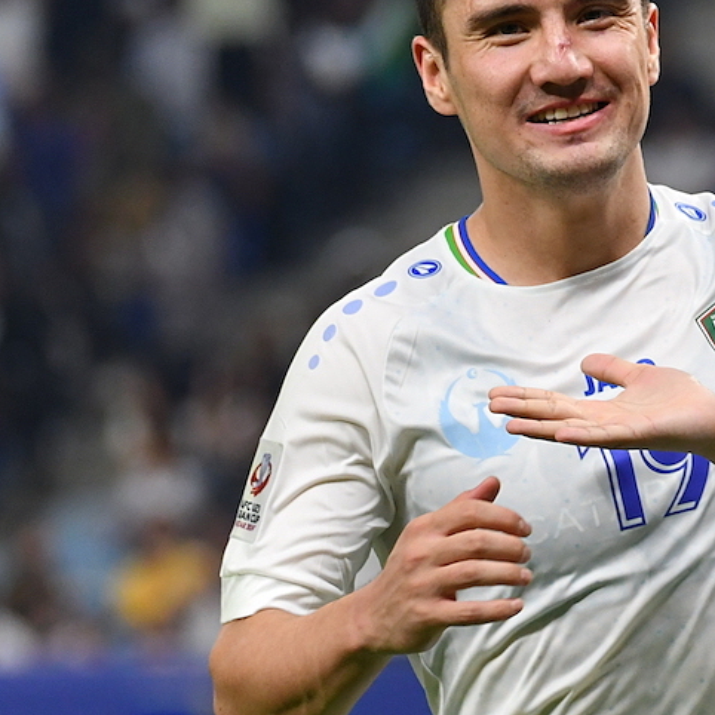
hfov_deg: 3.1
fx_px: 13086
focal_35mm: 560
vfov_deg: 3.1
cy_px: 475
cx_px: 1066
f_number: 4
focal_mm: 180
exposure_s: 1/800
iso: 1000
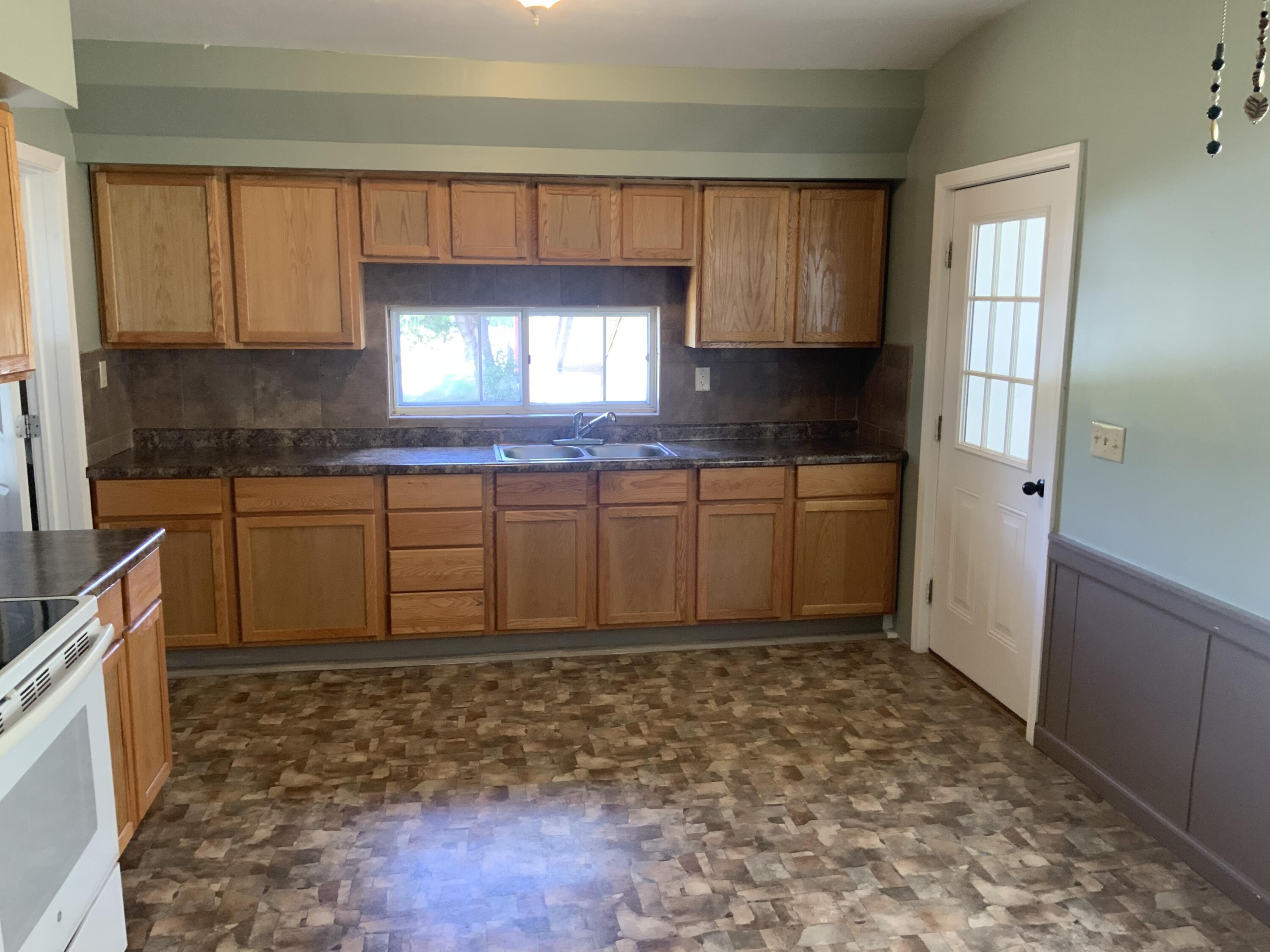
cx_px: 635
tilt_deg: -9.7
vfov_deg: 48.2
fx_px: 1064
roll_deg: -0.8
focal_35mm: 29
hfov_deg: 61.7
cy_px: 476
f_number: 1.8
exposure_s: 1/60
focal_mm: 3
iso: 125
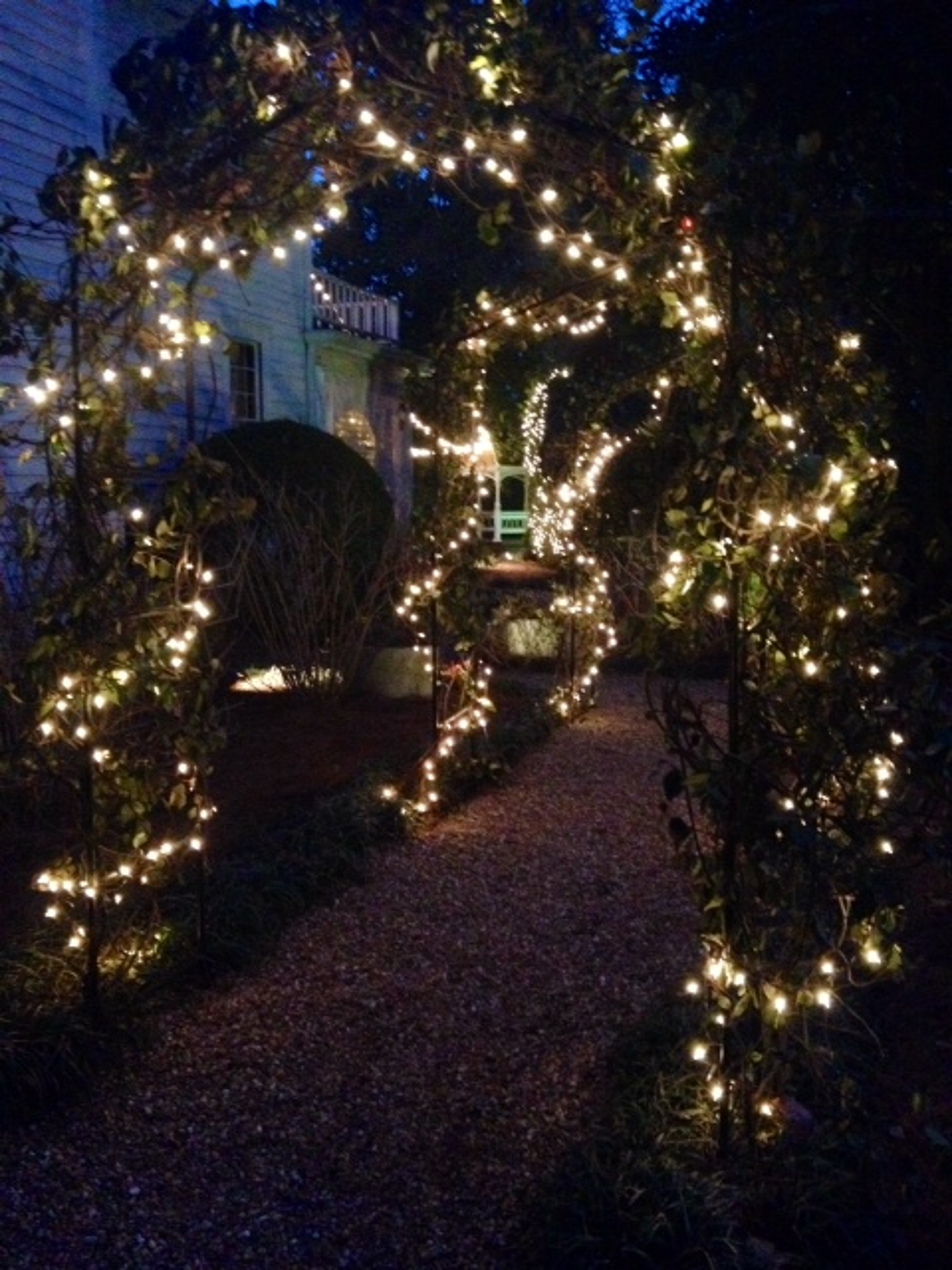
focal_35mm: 35
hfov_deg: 40.7
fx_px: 1283
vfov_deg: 52.6
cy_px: 635
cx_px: 476
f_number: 2.4
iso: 800
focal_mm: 4.28
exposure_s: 1/15
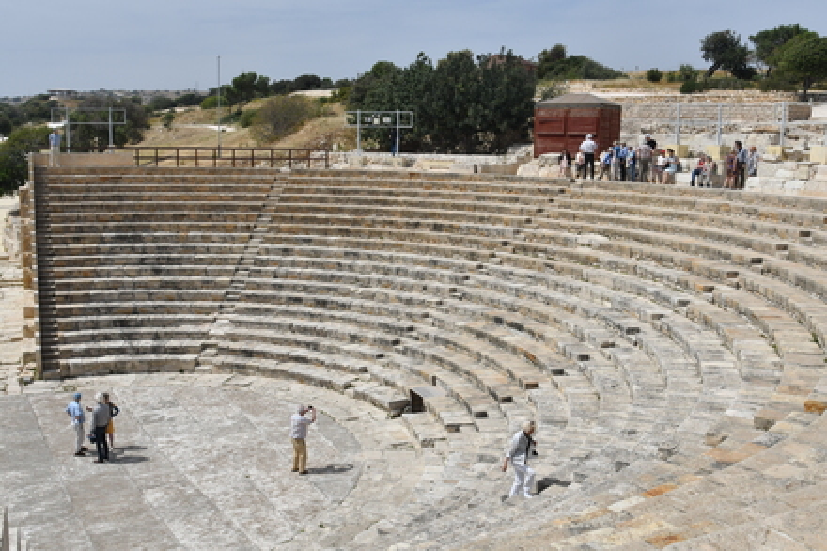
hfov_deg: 53.1
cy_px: 276
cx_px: 414
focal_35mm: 36
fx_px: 827
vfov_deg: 36.8
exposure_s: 1/1000
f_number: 10
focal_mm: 24
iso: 250
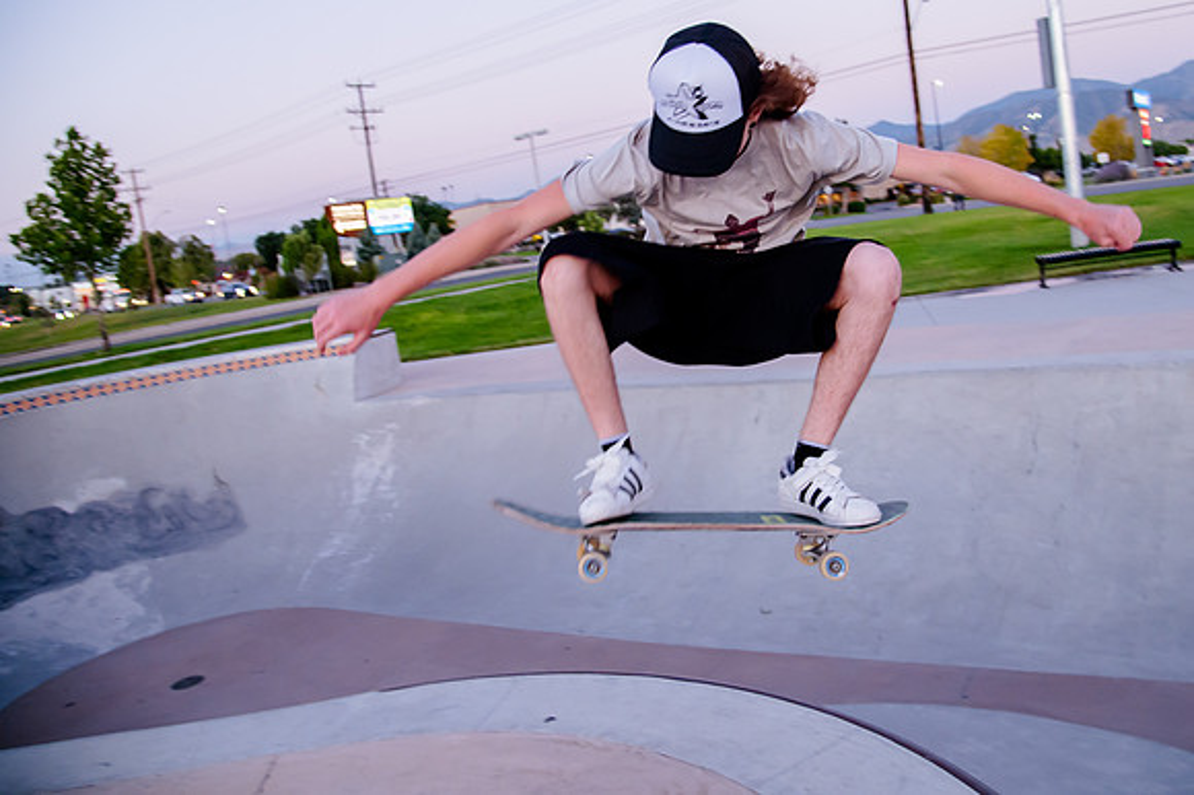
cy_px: 332
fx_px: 960
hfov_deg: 63.5
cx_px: 680
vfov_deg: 44.8
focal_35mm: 29
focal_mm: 24
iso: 2000
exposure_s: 1/250
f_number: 4
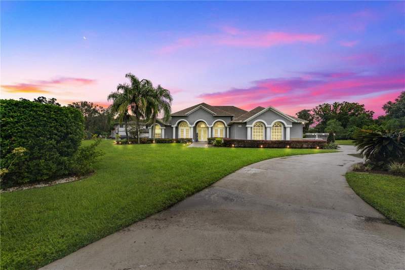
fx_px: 165
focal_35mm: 15
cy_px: 135
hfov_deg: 101.5
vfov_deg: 78.4
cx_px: 202
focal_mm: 14.7
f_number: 13
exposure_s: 1/60
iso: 100
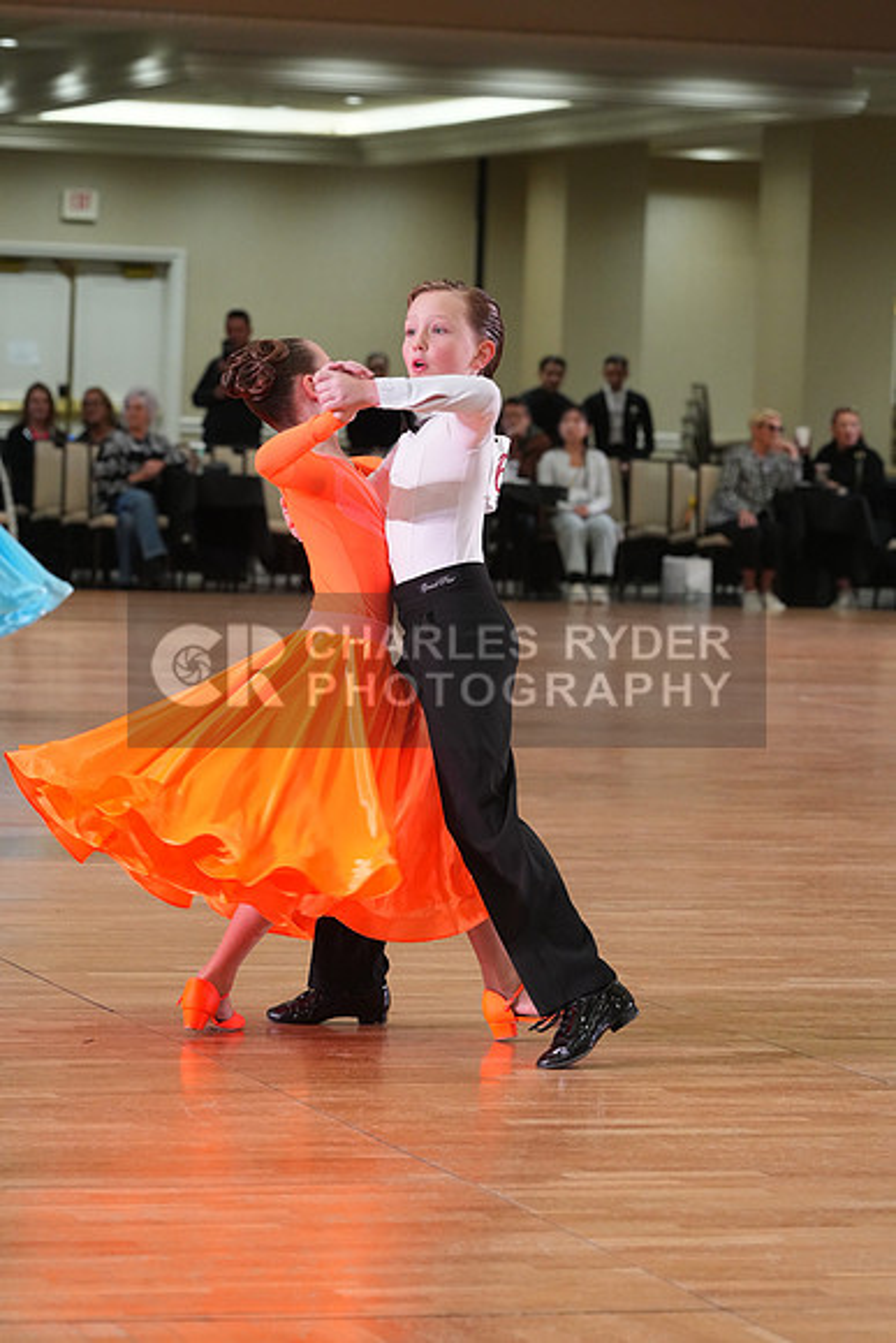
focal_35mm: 145
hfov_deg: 9.5
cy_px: 672
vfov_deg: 14.2
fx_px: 5410
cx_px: 448
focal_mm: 145
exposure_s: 1/200
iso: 4000
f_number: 6.3
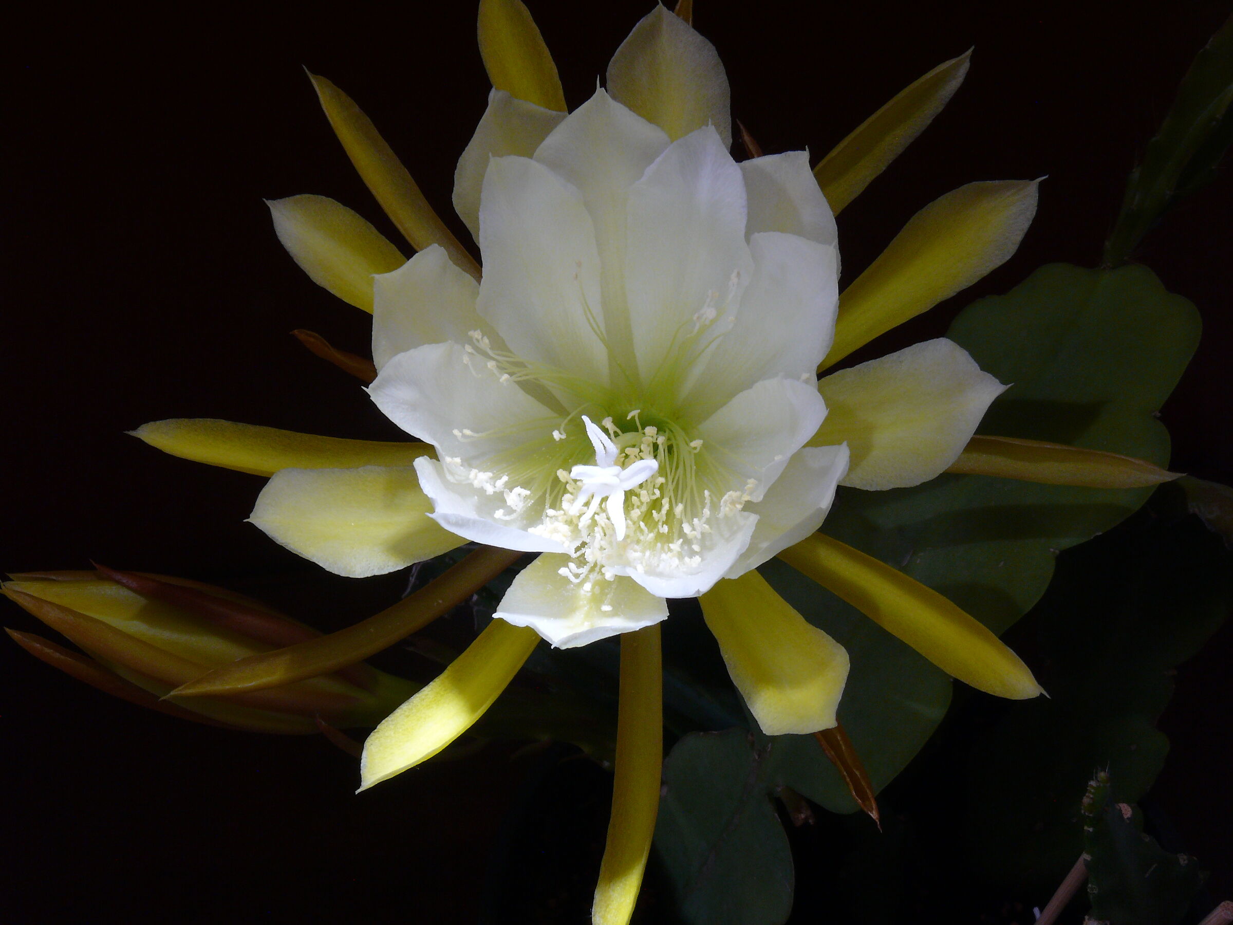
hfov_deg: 52.6
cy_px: 462
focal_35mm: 35
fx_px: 1247
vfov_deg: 40.7
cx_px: 616
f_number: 11
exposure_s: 1/6
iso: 100
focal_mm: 7.4
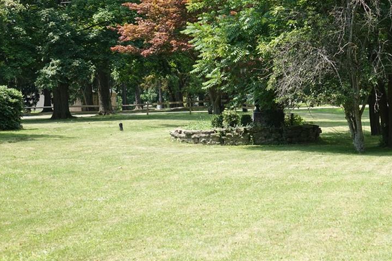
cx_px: 275
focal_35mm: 81
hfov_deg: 24.9
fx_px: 882
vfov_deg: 16.8
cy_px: 133
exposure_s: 1/400
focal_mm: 21.05
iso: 100
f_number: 2.8
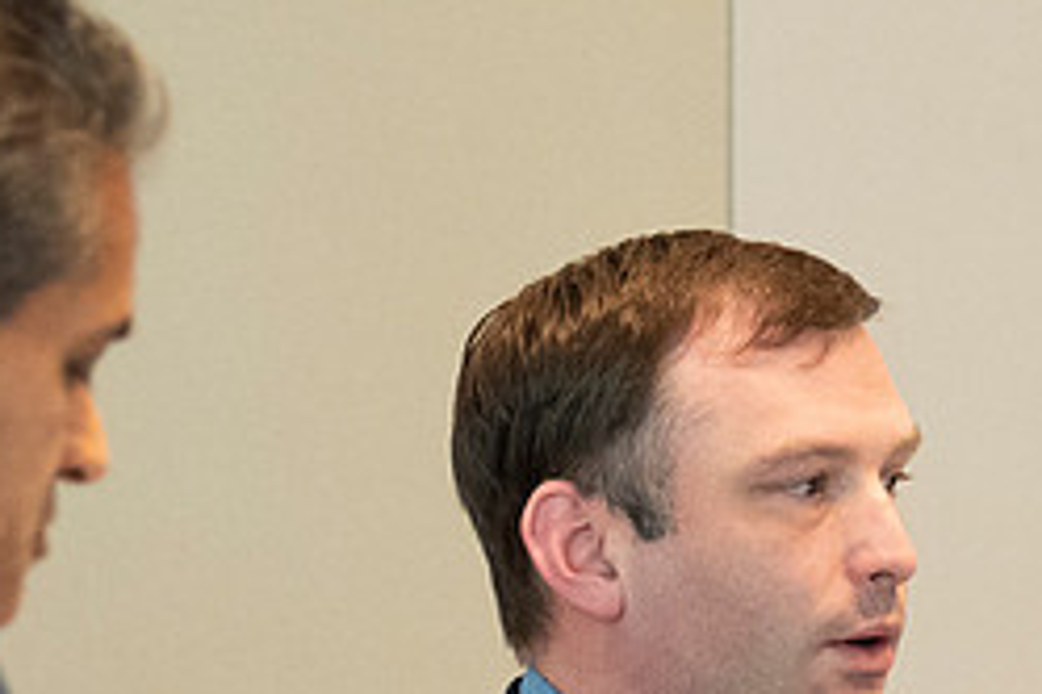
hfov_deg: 4.7
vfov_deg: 3.1
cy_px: 805
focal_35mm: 436
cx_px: 690
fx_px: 12619
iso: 4000
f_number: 5.6
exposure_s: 1/60
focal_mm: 125
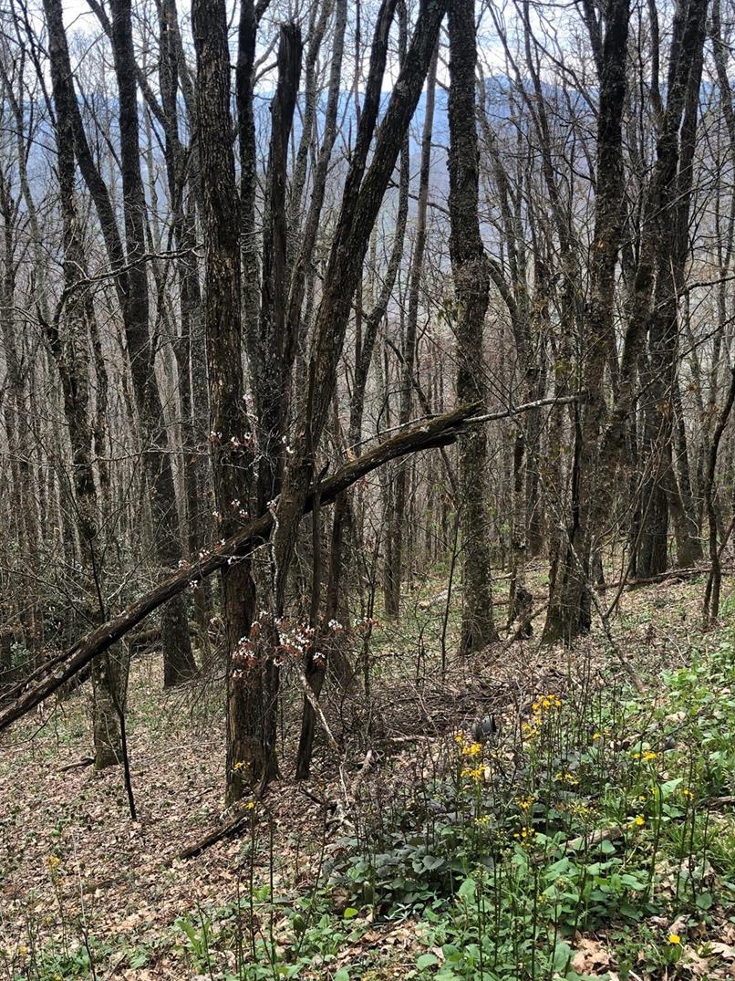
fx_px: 1133
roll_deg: -1.3
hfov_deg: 35.9
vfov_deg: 46.7
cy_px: 558
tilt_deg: -20.8
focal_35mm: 40
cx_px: 343
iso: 25
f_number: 1.8
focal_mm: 4
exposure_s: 1/120
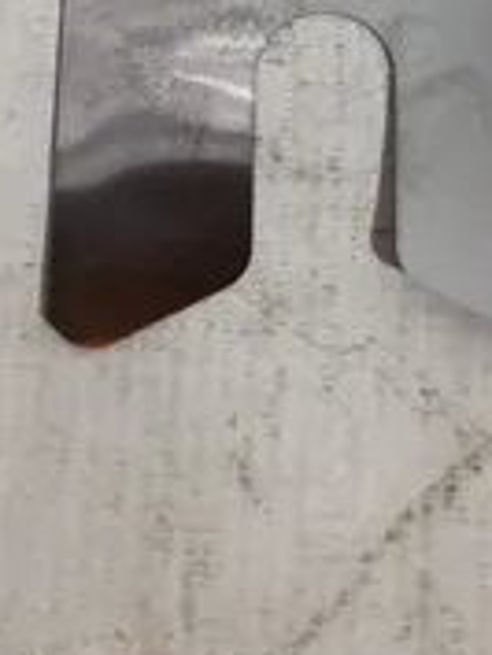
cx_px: 314
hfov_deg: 21.0
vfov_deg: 26.9
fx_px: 1325
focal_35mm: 70
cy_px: 85
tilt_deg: -76.9
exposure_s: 1/50
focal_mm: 3.3
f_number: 2.4
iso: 250
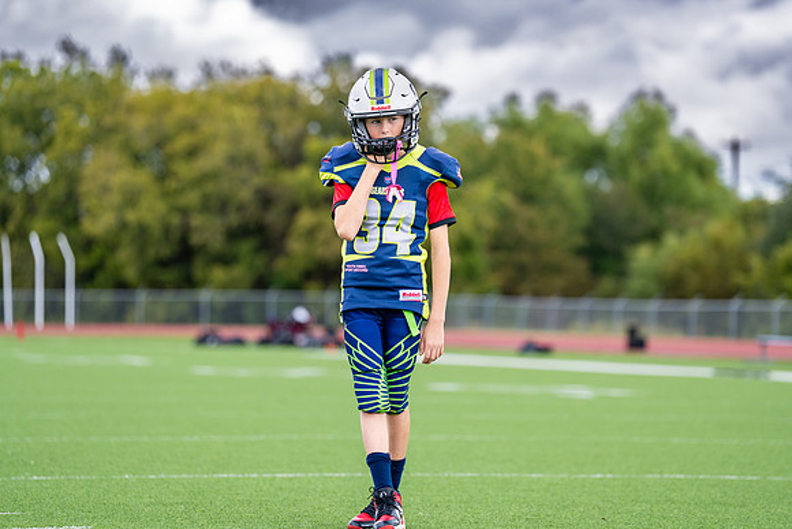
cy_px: 255
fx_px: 3432
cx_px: 420
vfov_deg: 8.8
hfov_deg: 13.2
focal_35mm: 156
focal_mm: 144
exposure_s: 1/2000
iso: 320
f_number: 2.8
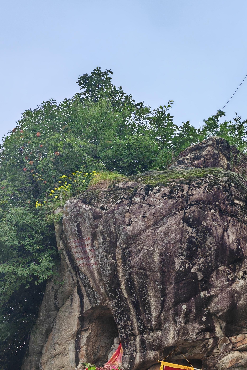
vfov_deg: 39.6
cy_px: 191
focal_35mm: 50
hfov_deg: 26.6
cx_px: 190
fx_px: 515
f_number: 1.95
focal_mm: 5.52
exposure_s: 1/840
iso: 50
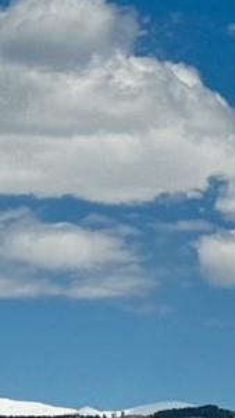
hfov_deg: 4.2
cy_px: 487
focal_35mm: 278
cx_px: 623
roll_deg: -1.3
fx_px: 3084
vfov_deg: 7.7
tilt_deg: +0.8
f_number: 1.78
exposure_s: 1/9009
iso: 64
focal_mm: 6.76
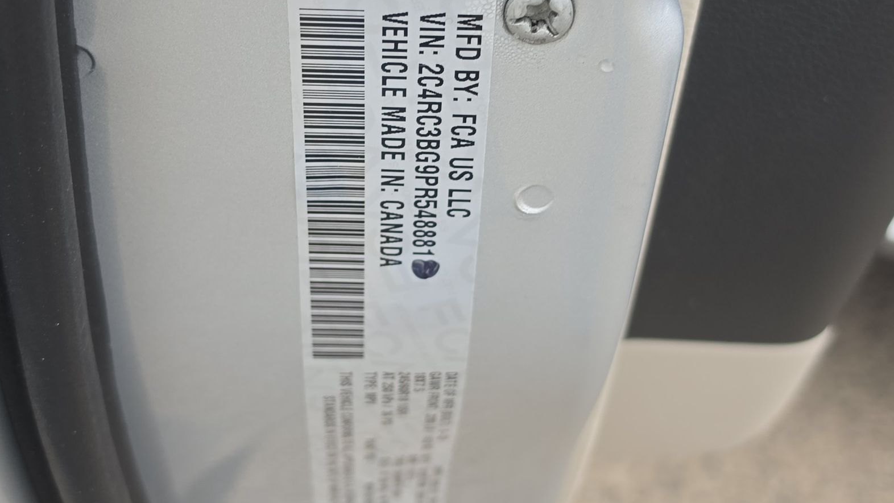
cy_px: 185
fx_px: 1209
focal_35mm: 51
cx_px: 450
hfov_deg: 40.6
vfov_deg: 23.4
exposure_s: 1/151
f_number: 1.4
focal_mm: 6.5
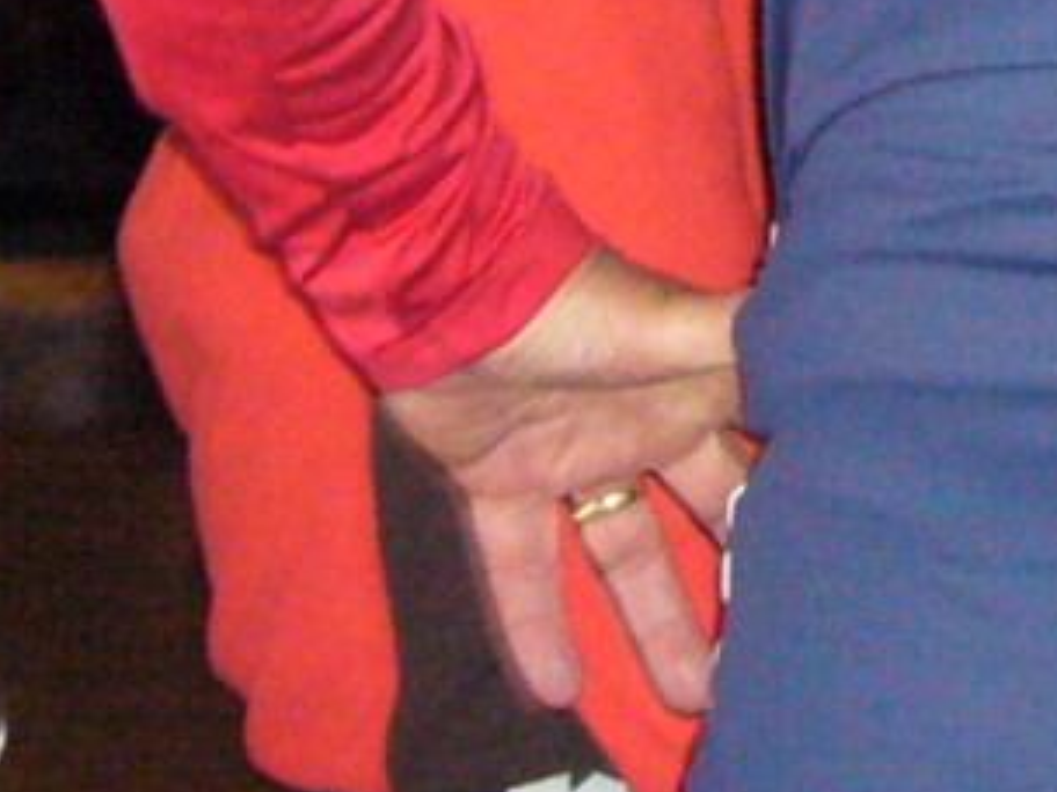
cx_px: 2138
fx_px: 5618
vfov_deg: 7.7
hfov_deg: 9.9
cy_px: -875
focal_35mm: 184
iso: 400
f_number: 2.8
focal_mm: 5.8
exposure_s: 1/60
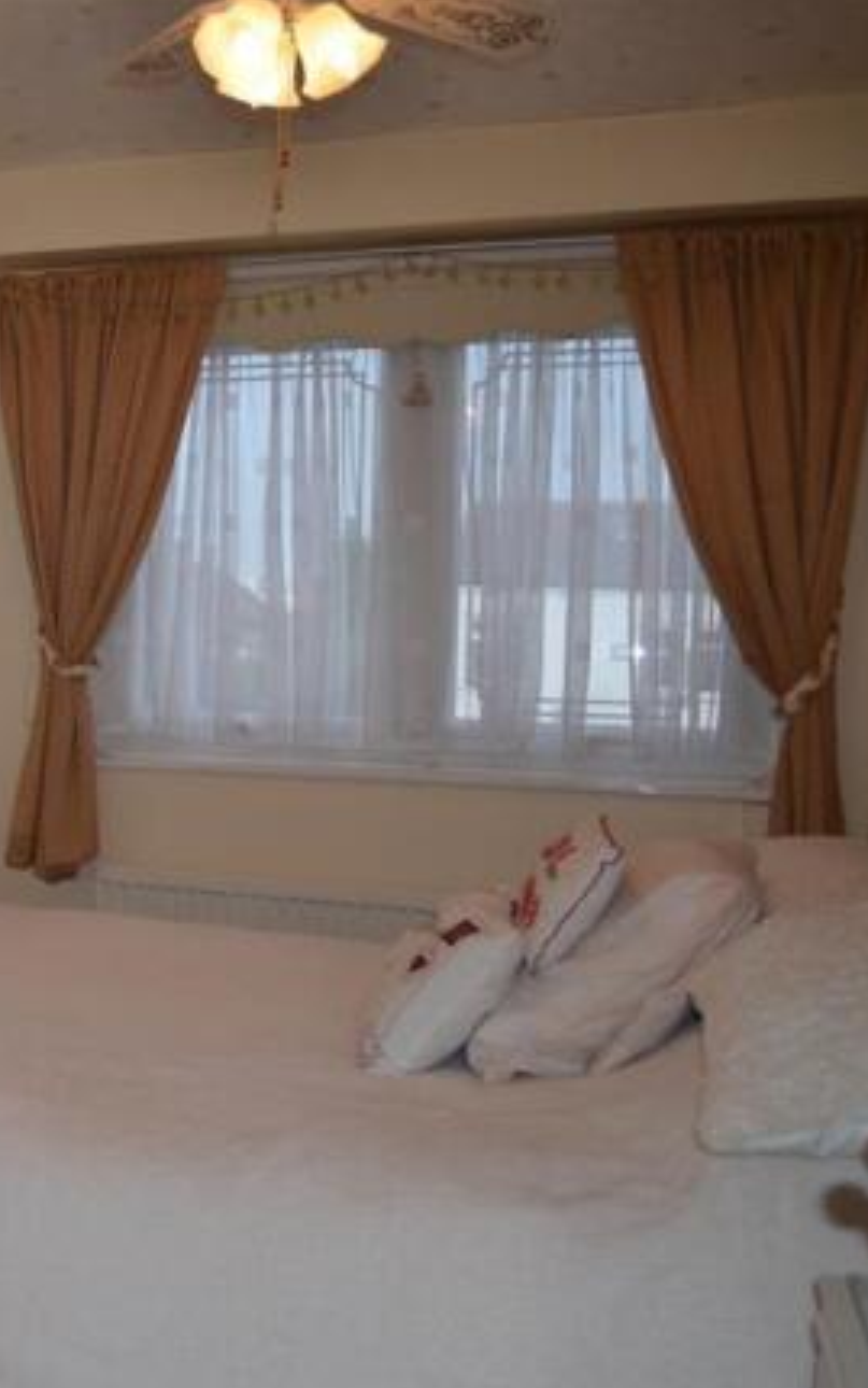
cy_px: 699
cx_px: -161
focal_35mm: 42
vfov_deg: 47.2
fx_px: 1589
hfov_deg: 27.1
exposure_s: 1/60
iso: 100
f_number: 3.5
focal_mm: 18
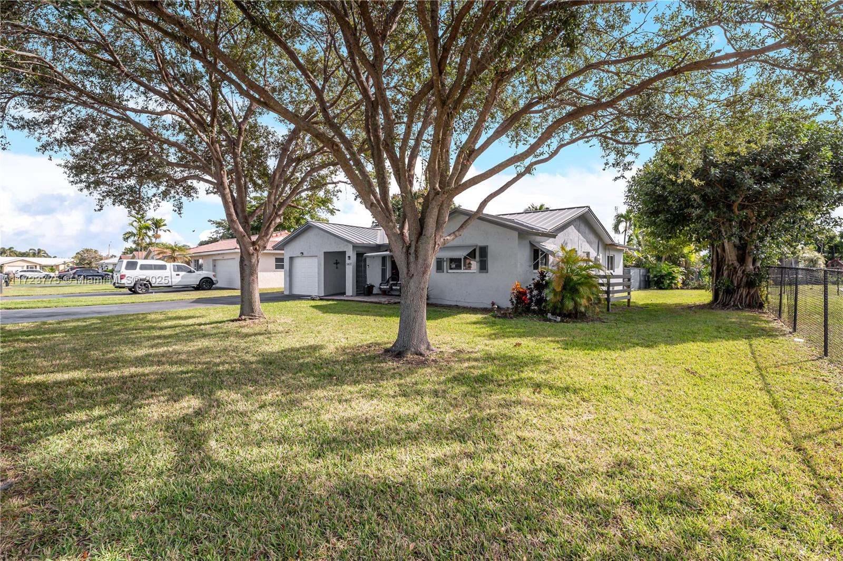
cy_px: 280
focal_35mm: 17
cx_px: 422
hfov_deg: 93.3
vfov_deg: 70.4
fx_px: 398
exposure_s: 1/250
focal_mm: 17
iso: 200
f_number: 8
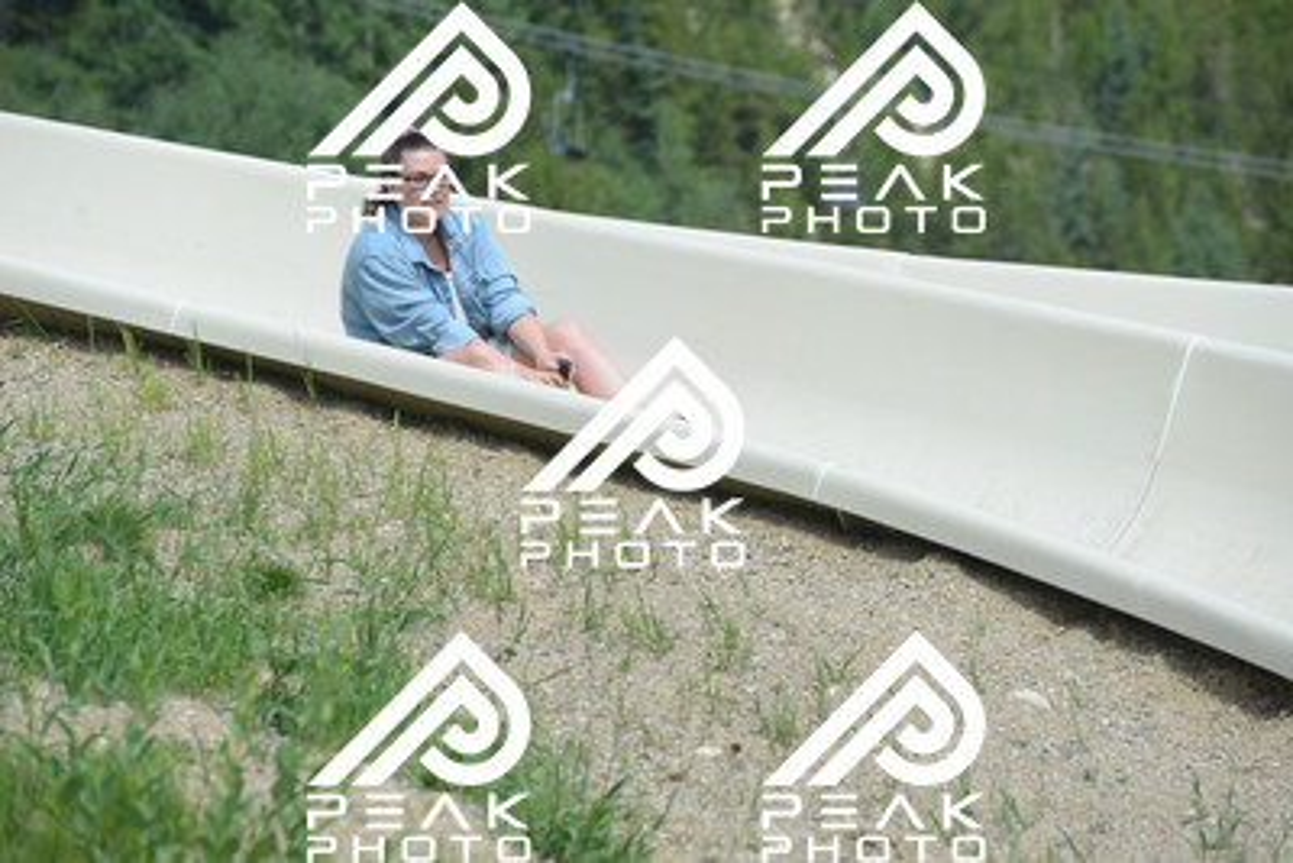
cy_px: 432
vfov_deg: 7.0
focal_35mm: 195
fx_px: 7006
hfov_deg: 10.5
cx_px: 646
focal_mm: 195
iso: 320
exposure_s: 1/640
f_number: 6.3
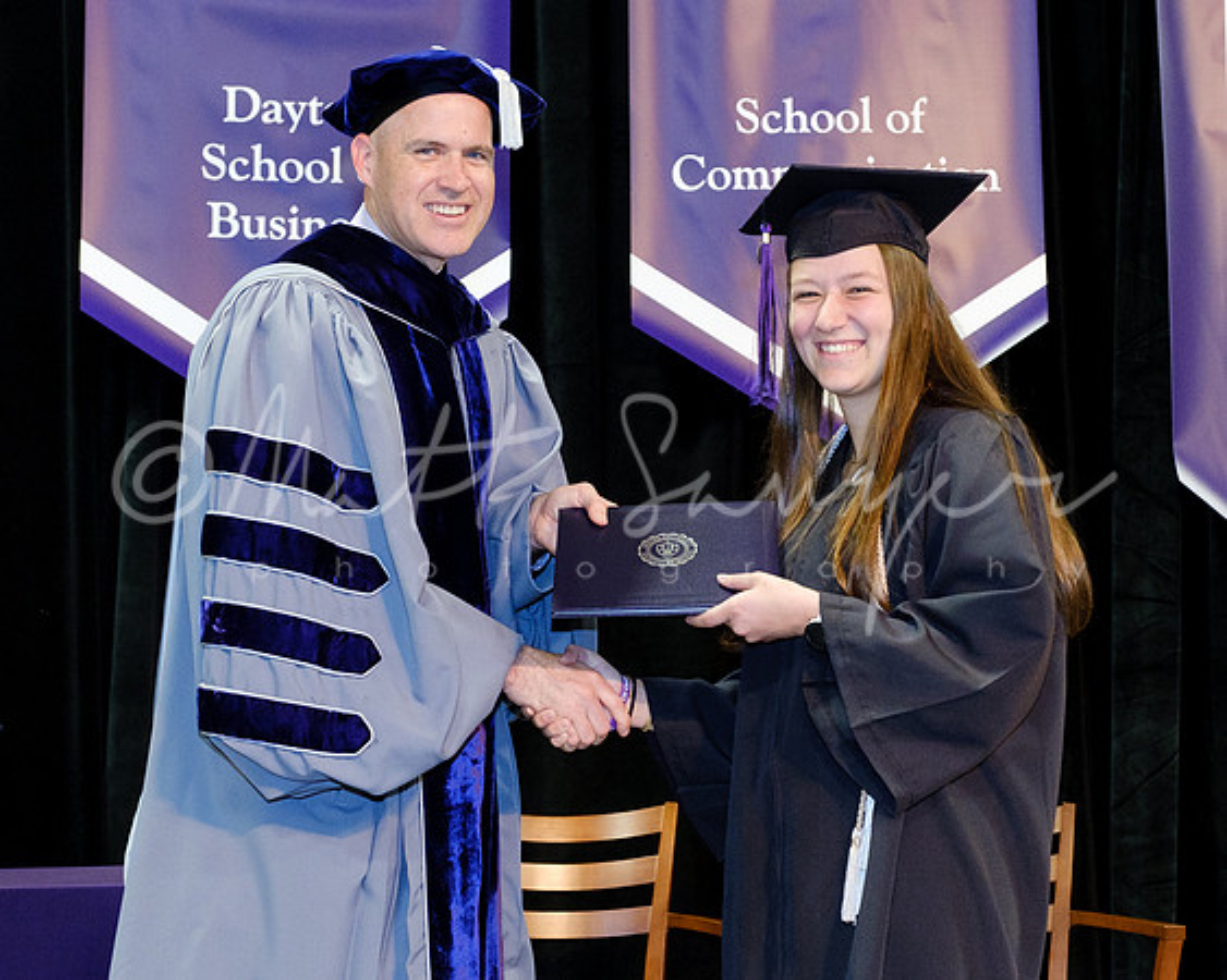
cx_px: 627
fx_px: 2351
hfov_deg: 29.2
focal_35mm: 65
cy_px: 536
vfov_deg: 23.6
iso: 1600
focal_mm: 27.4
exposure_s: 1/125
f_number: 4
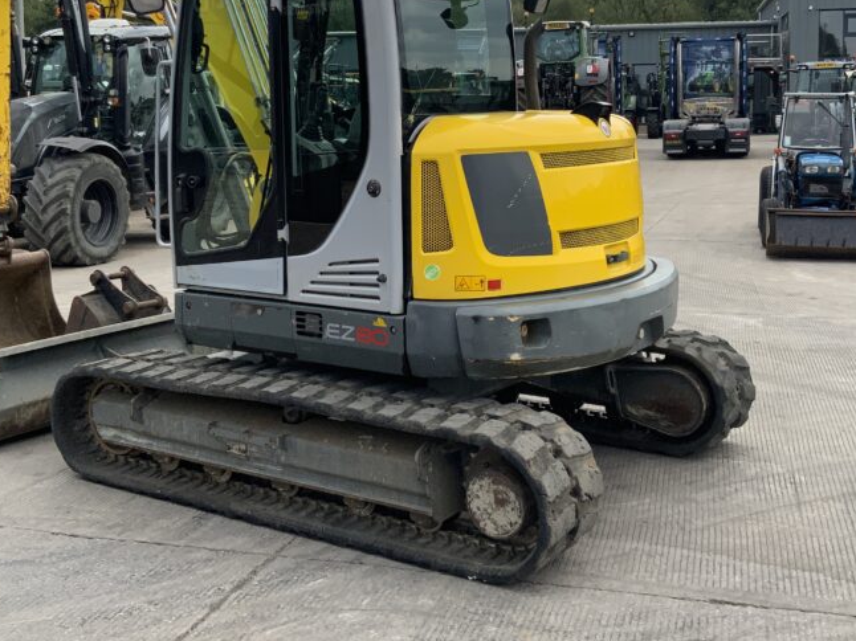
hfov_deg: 41.2
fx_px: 1137
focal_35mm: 46
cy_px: 199
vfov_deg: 31.2
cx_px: 447
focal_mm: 3
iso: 16
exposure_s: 1/1250
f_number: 1.8
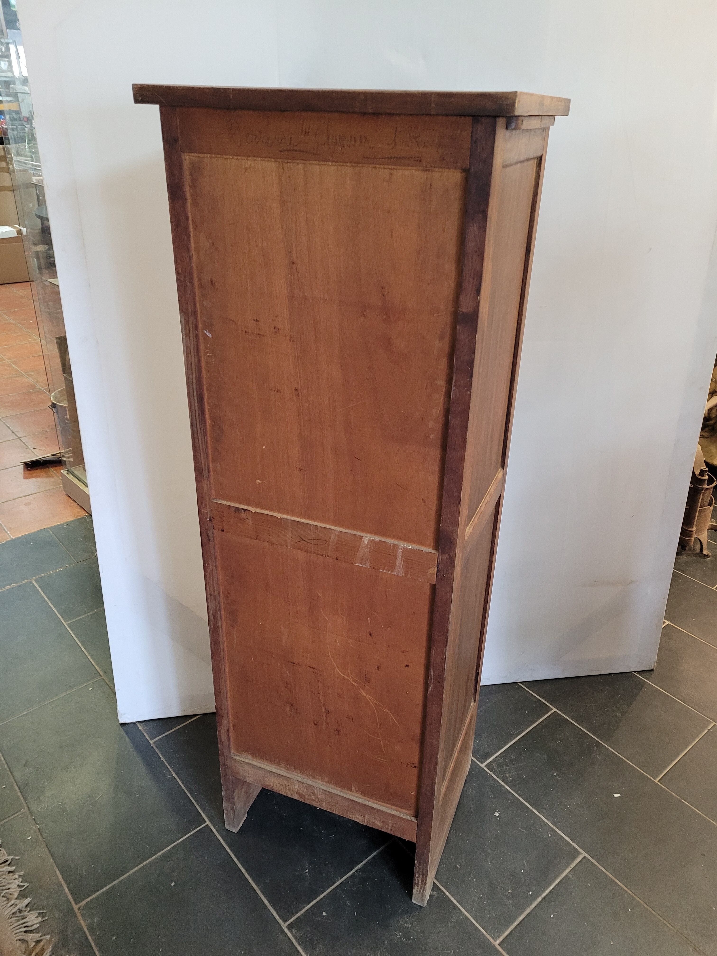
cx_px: 358
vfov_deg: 67.3
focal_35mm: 26
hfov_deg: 53.1
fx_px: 718
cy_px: 478
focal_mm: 5.4
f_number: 1.8
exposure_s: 1/50
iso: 400
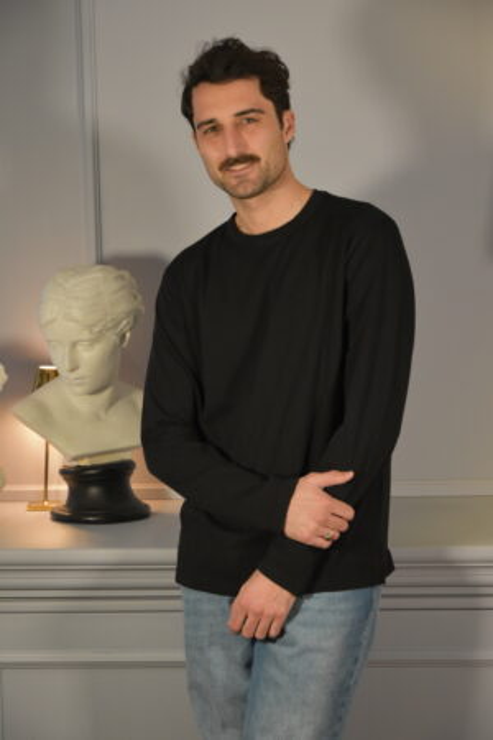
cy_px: 370
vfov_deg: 19.5
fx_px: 2157
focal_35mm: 105
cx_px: 246
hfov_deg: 13.0
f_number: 5.3
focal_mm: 70
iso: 1600
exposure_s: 1/80
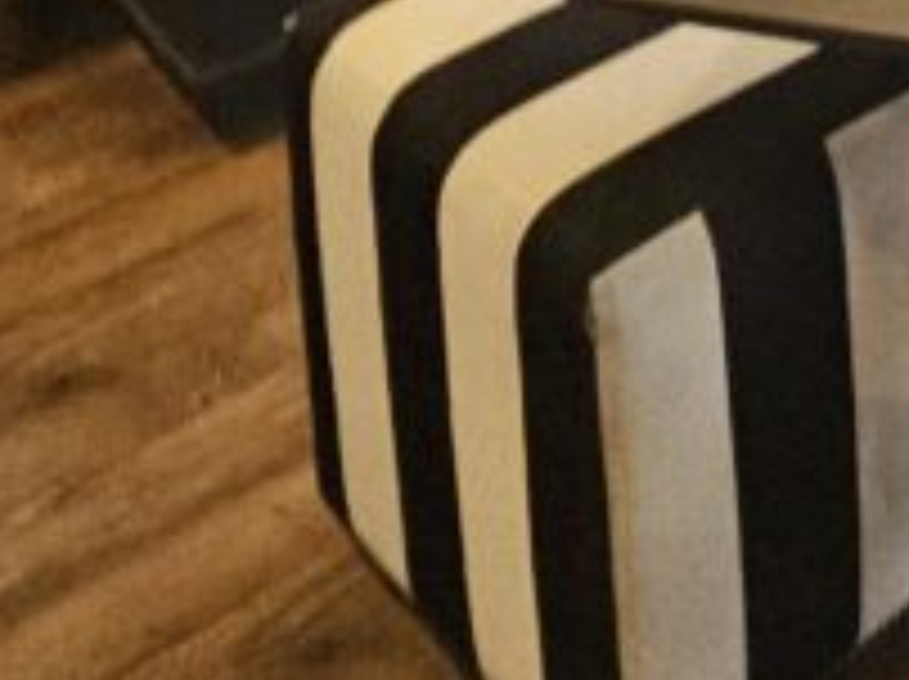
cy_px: -797
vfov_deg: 15.7
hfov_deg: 23.2
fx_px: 1731
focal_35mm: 66
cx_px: 1390
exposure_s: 1/30
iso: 400
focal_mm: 2.2
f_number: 2.2
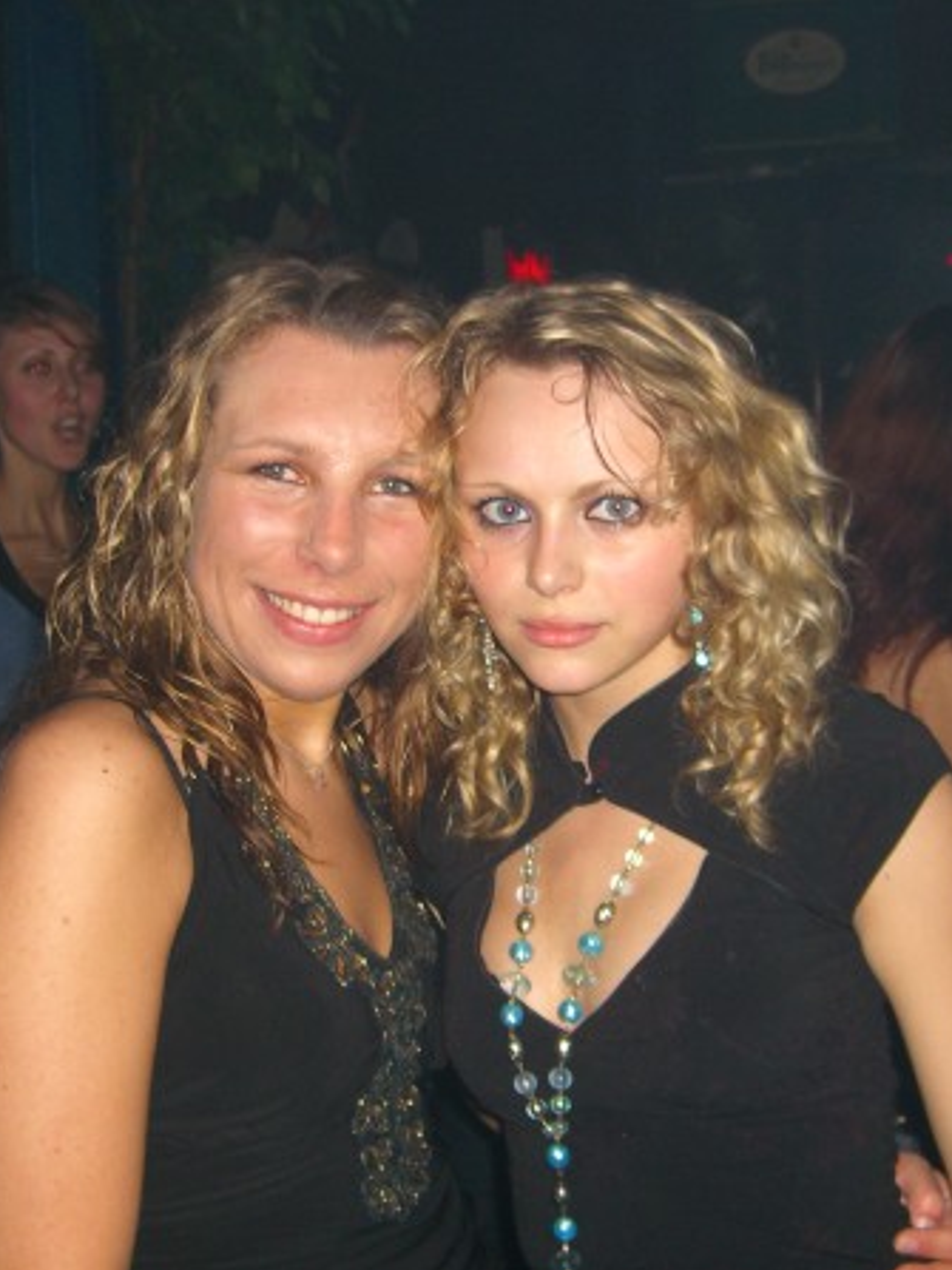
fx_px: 1871
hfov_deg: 28.5
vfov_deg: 37.5
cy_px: 636
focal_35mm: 51
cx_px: 520
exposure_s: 1/60
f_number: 2.8
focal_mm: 7.9
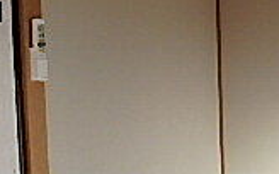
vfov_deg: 15.0
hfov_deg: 19.8
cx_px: 447
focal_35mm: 87
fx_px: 661
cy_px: 94
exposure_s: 1/100
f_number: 3.5
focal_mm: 3.7
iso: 125
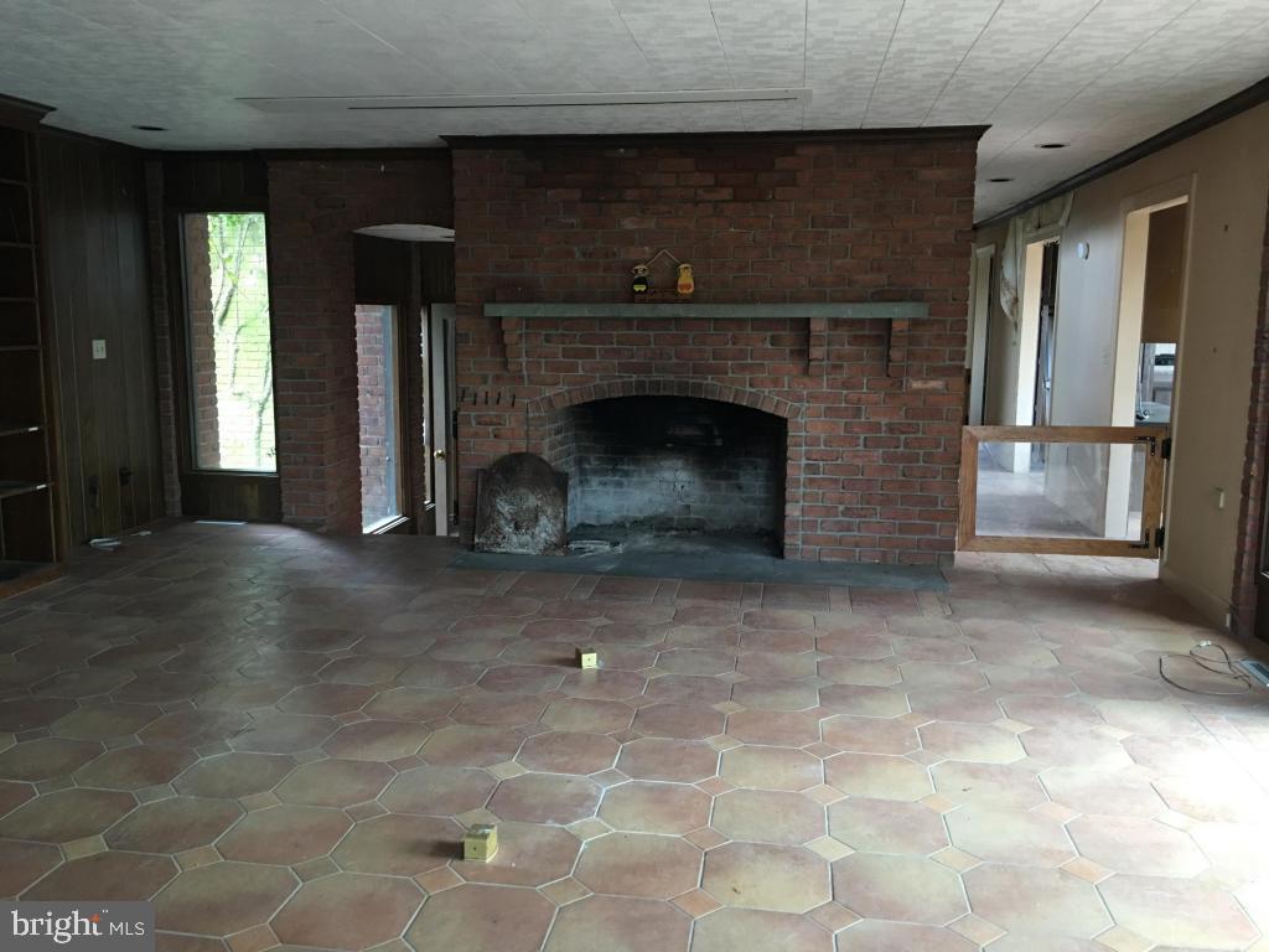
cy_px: 476
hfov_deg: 61.7
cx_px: 634
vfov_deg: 48.2
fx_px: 1063
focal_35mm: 29
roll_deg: -1.2
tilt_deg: -8.5
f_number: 2.2
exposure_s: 1/15
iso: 64
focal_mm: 4.15
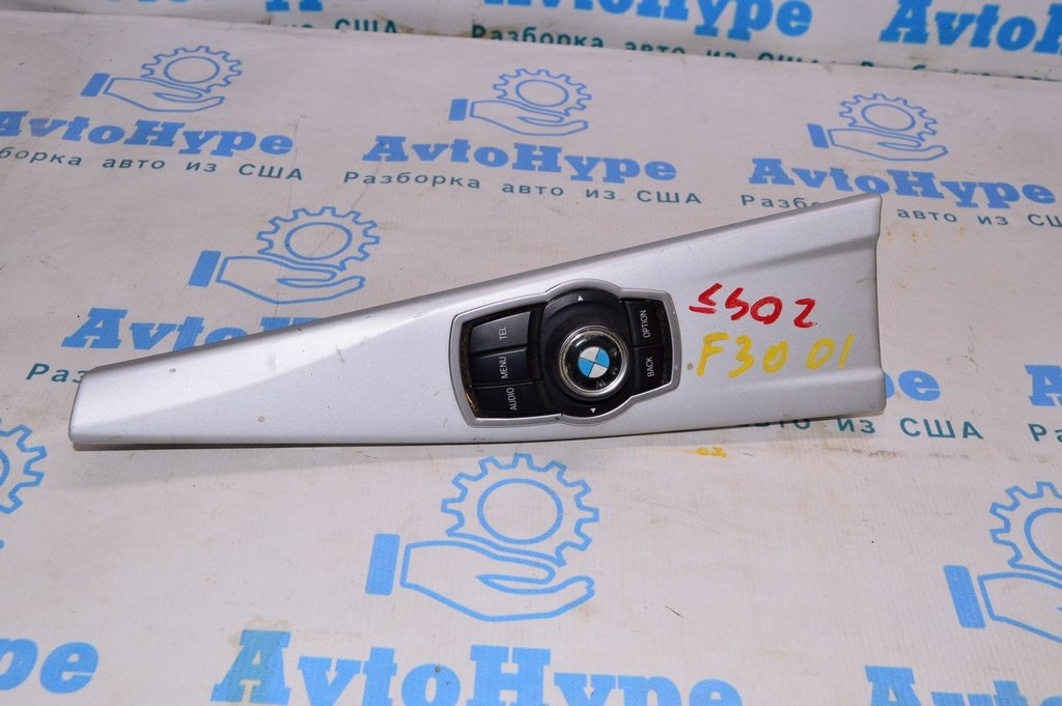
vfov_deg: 35.4
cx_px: 531
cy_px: 353
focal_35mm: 38
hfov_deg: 51.3
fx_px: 1105
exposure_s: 1/200
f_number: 8
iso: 1600
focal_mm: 25
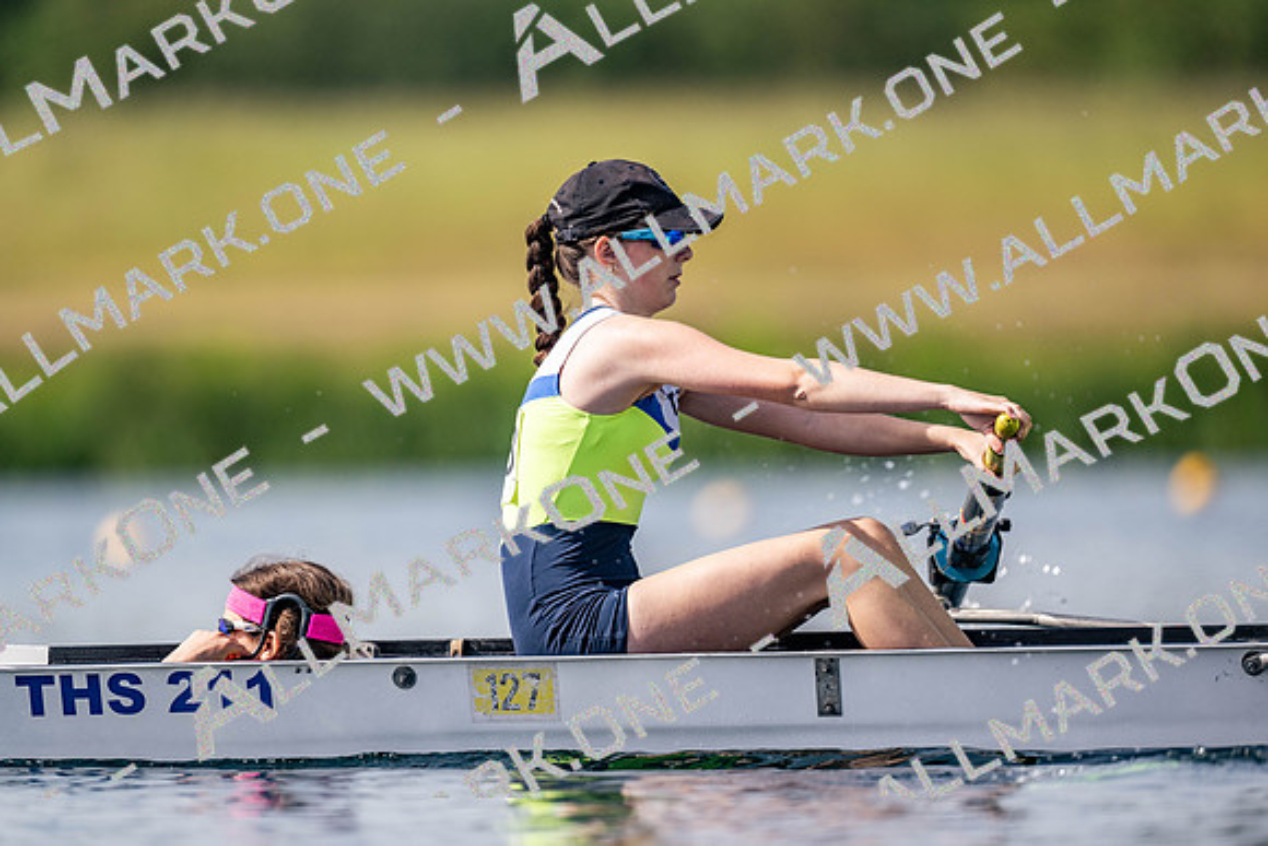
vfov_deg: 2.3
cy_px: 423
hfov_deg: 3.4
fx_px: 21148
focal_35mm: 600
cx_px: 634
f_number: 4
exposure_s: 1/2500
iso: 160
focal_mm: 600
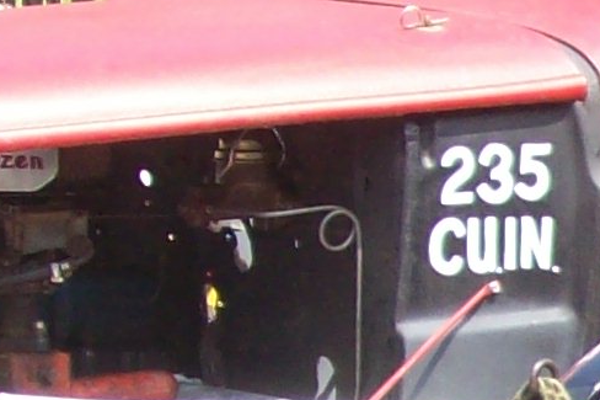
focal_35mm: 340
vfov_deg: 4.0
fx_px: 5664
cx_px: 1656
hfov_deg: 5.7
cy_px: 742
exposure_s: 1/366
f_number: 3.4
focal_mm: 9.4
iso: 80
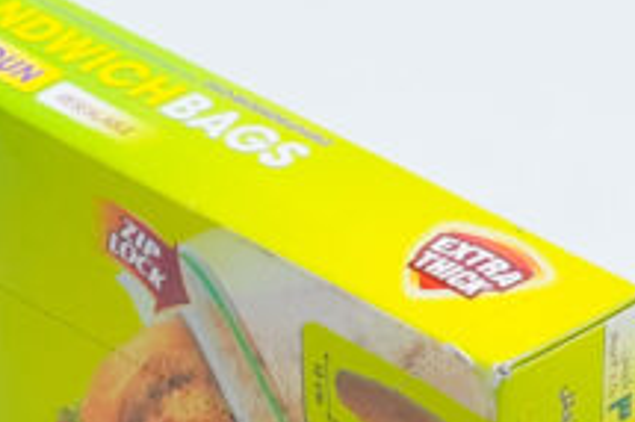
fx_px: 3278
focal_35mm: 186
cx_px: 157
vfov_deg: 7.3
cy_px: 403
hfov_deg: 11.0
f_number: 11
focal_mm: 38
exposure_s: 1/125
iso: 3200
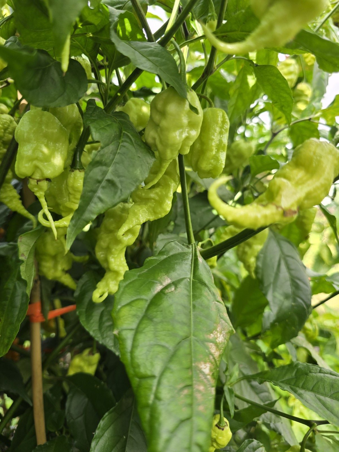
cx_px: 170
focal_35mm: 23
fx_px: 300
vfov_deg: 73.9
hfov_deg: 58.9
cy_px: 226
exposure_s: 1/180
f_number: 1.7
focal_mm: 6.3
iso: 25
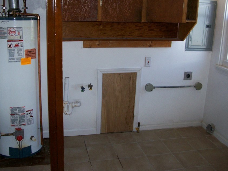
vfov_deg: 35.0
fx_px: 270
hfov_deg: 45.7
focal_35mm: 41
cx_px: 104
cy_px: 70
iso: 80
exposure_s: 1/64
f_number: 2.7
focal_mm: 5.6
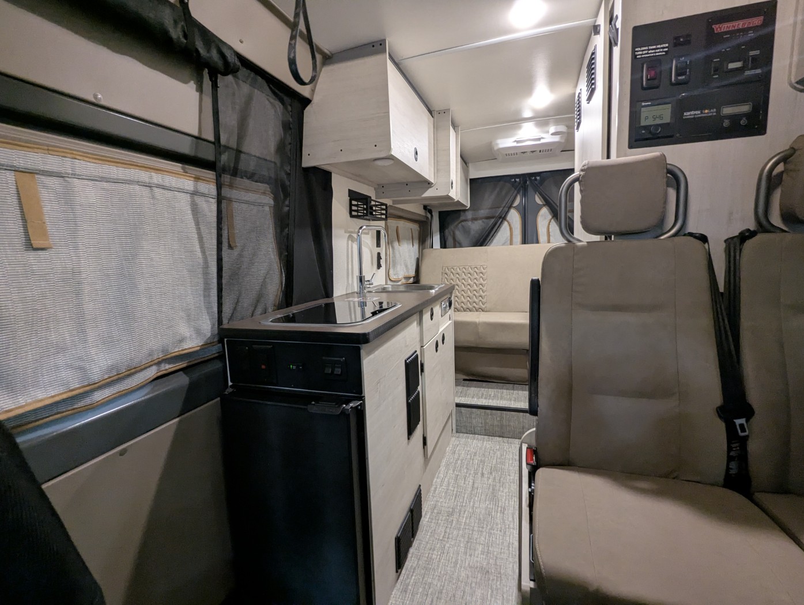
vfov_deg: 78.2
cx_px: 402
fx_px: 372
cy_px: 302
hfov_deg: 94.4
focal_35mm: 16
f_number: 2.2
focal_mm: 2.35
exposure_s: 1/24.9
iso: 210
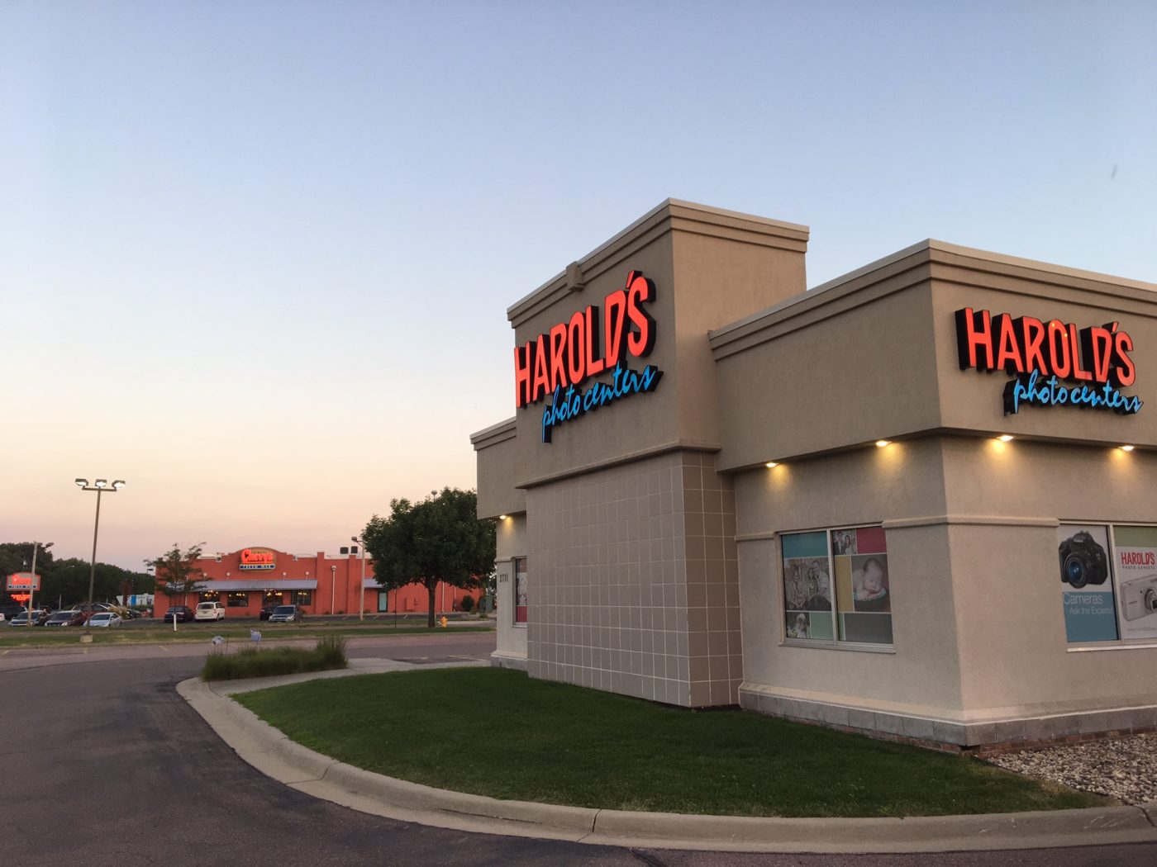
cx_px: 578
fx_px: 969
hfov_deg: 61.7
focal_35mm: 29
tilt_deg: +10.4
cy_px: 434
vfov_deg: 48.2
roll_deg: +0.8
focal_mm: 4.15
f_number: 2.2
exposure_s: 1/60
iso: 25
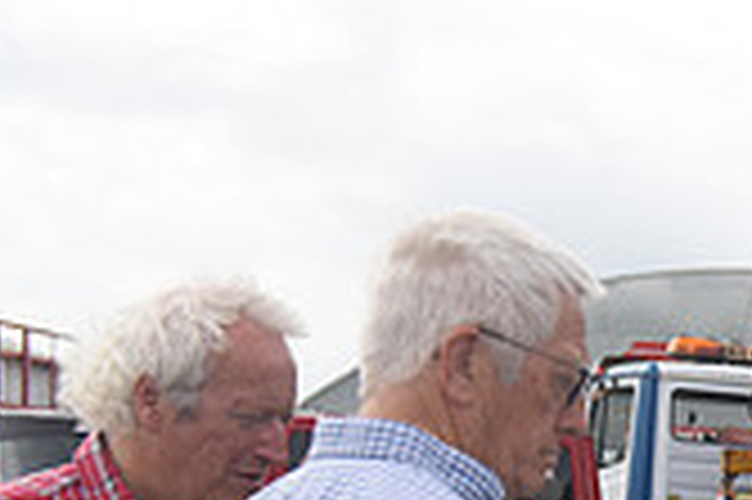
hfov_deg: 14.1
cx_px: 1256
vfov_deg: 10.0
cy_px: 750
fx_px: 2755
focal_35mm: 132
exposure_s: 1/1000
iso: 560
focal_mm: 38
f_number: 4.5
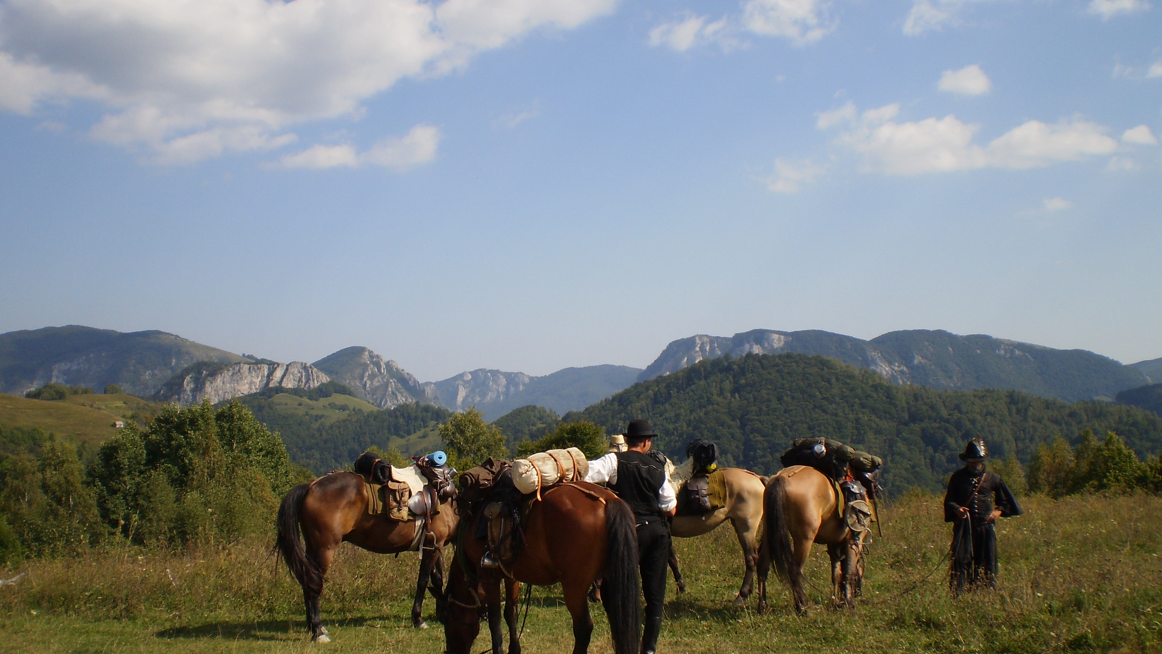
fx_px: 1232
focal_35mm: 40
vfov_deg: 29.7
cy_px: 351
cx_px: 571
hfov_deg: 50.5
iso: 64
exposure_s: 1/800
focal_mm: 6.3
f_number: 4.6
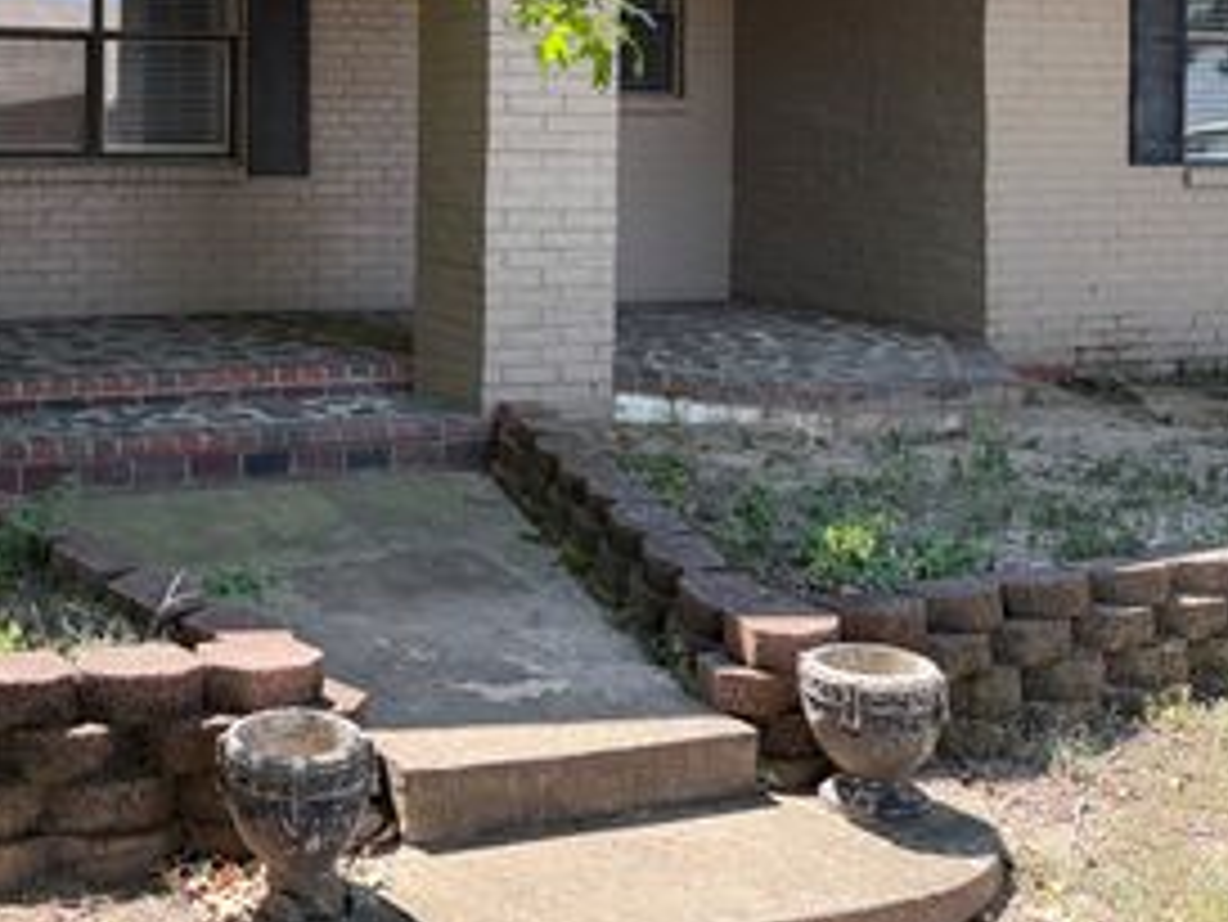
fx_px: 1562
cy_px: 146
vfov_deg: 31.8
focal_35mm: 44
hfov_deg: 40.1
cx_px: 153
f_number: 1.78
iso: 100
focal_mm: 6.76
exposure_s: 1/514
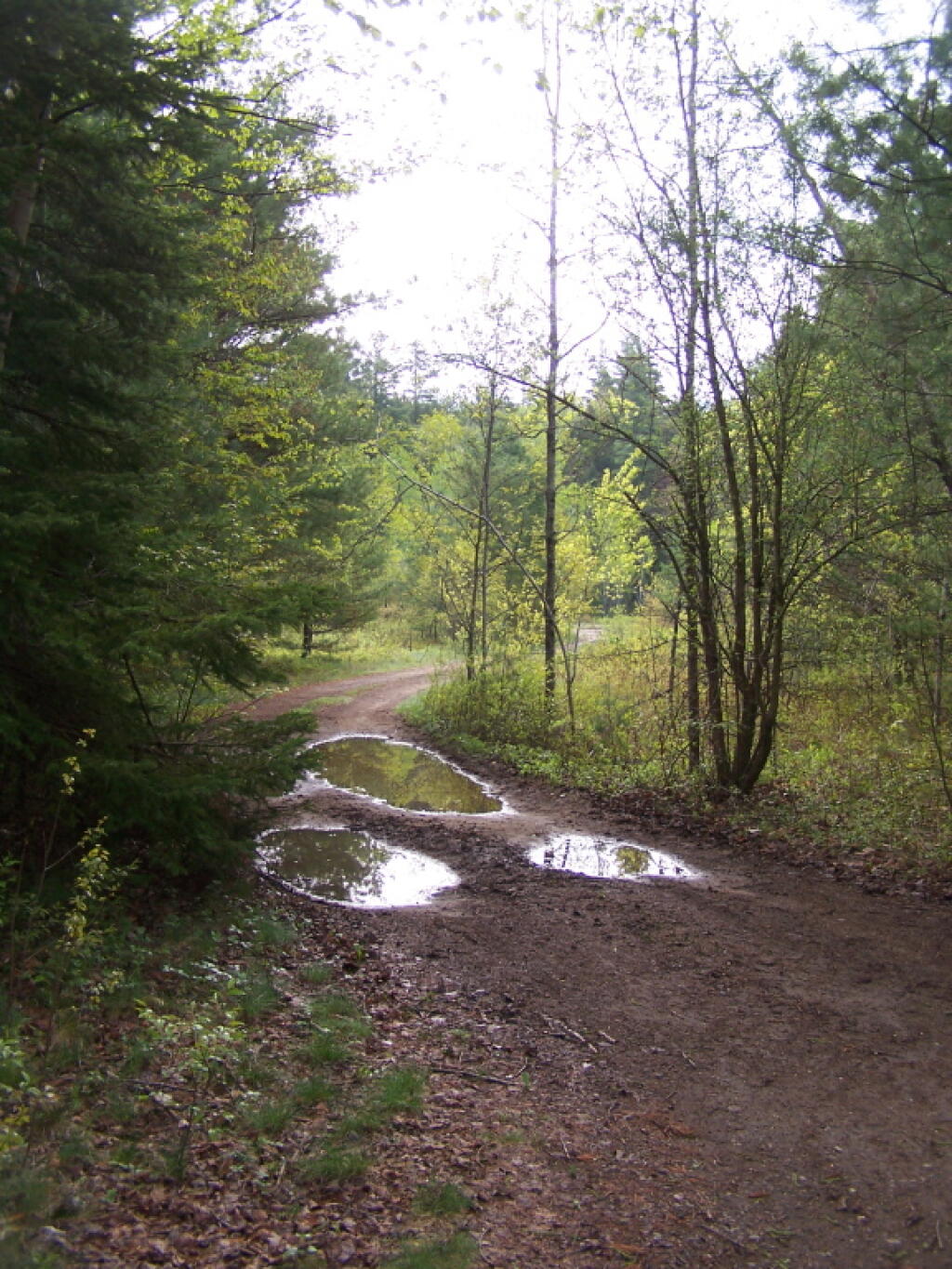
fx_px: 1393
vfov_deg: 49.0
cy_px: 634
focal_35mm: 38
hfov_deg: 37.7
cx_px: 476
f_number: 2.8
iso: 80
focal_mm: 6.3
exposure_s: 1/200
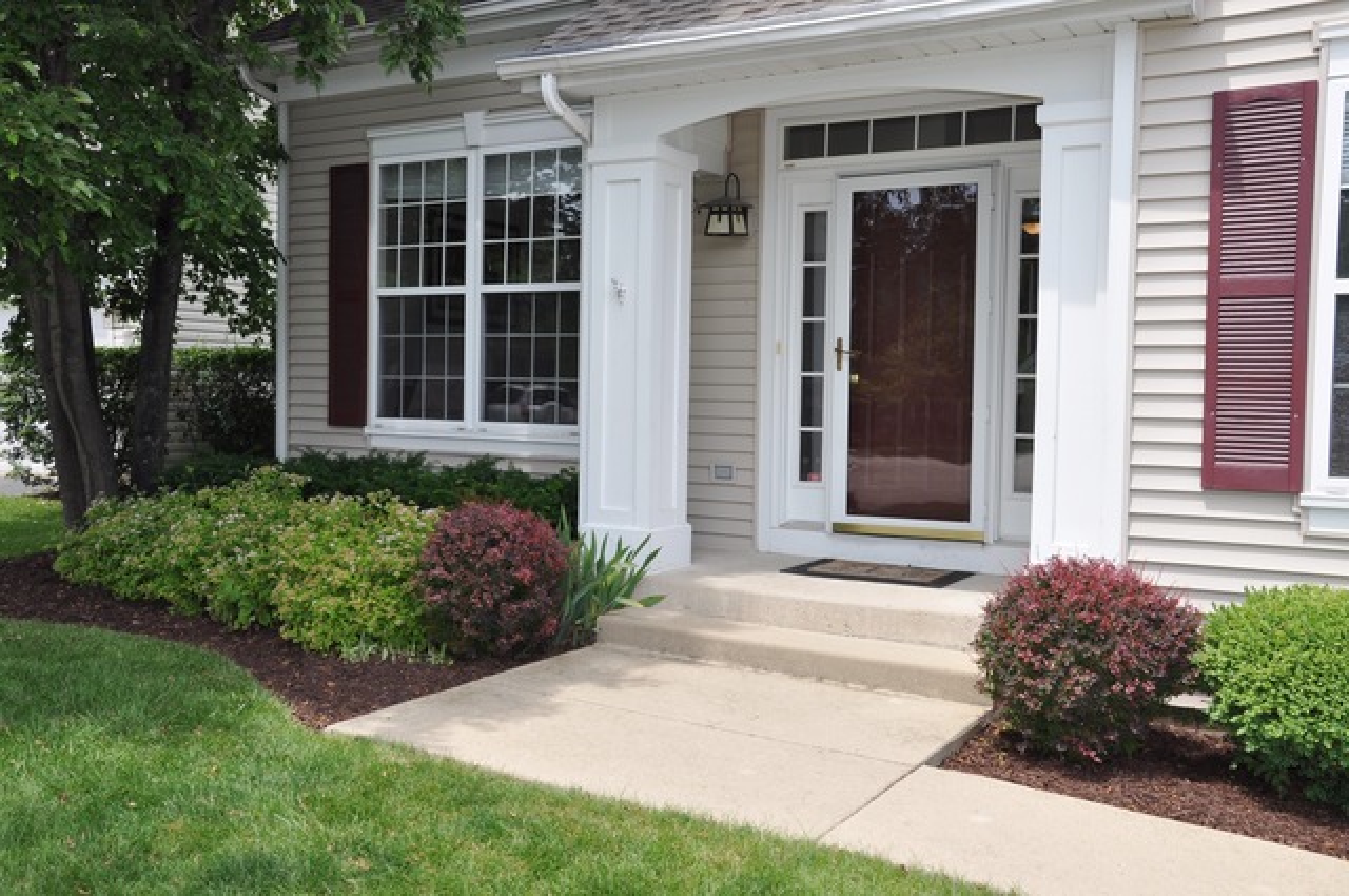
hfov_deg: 53.2
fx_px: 1347
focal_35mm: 36
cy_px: 448
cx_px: 674
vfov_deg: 36.8
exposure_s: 1/200
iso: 200
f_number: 9
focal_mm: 24
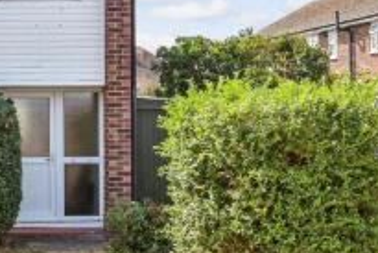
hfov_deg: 30.6
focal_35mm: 58
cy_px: 51
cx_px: -43
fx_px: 609
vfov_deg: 23.1
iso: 160
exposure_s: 1/160
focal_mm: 17
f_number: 8
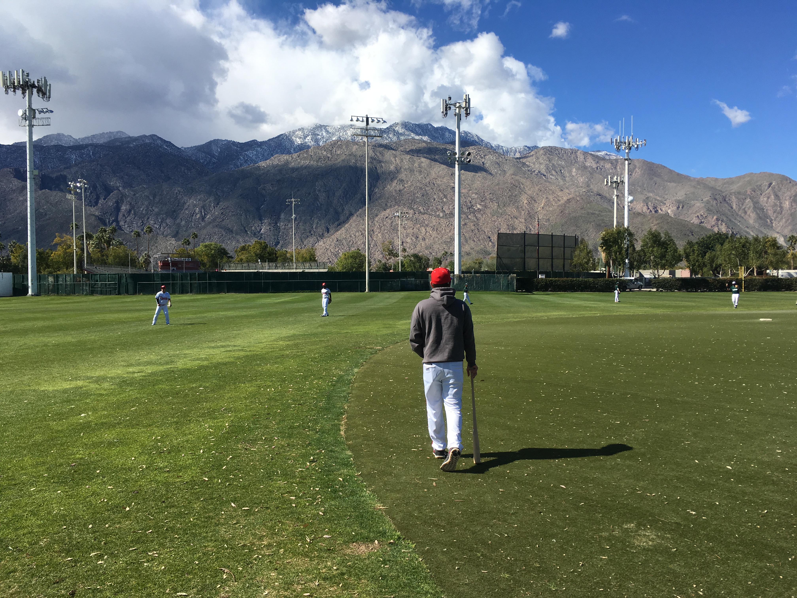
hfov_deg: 61.7
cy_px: 299
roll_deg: -0.4
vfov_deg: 48.2
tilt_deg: -1.3
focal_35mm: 29
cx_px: 398
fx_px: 668
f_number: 2.2
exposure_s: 1/2024
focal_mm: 4.15
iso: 25
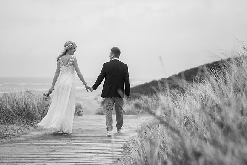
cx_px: 124
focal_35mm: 87
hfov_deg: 23.4
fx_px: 597
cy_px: 82
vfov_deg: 15.7
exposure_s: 1/2500
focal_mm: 85
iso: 320
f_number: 3.5
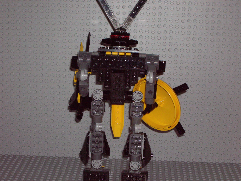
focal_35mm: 94
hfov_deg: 20.9
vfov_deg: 15.7
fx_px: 654
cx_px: 120
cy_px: 90
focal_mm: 15.3
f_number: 4.6
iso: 200
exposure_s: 1/100
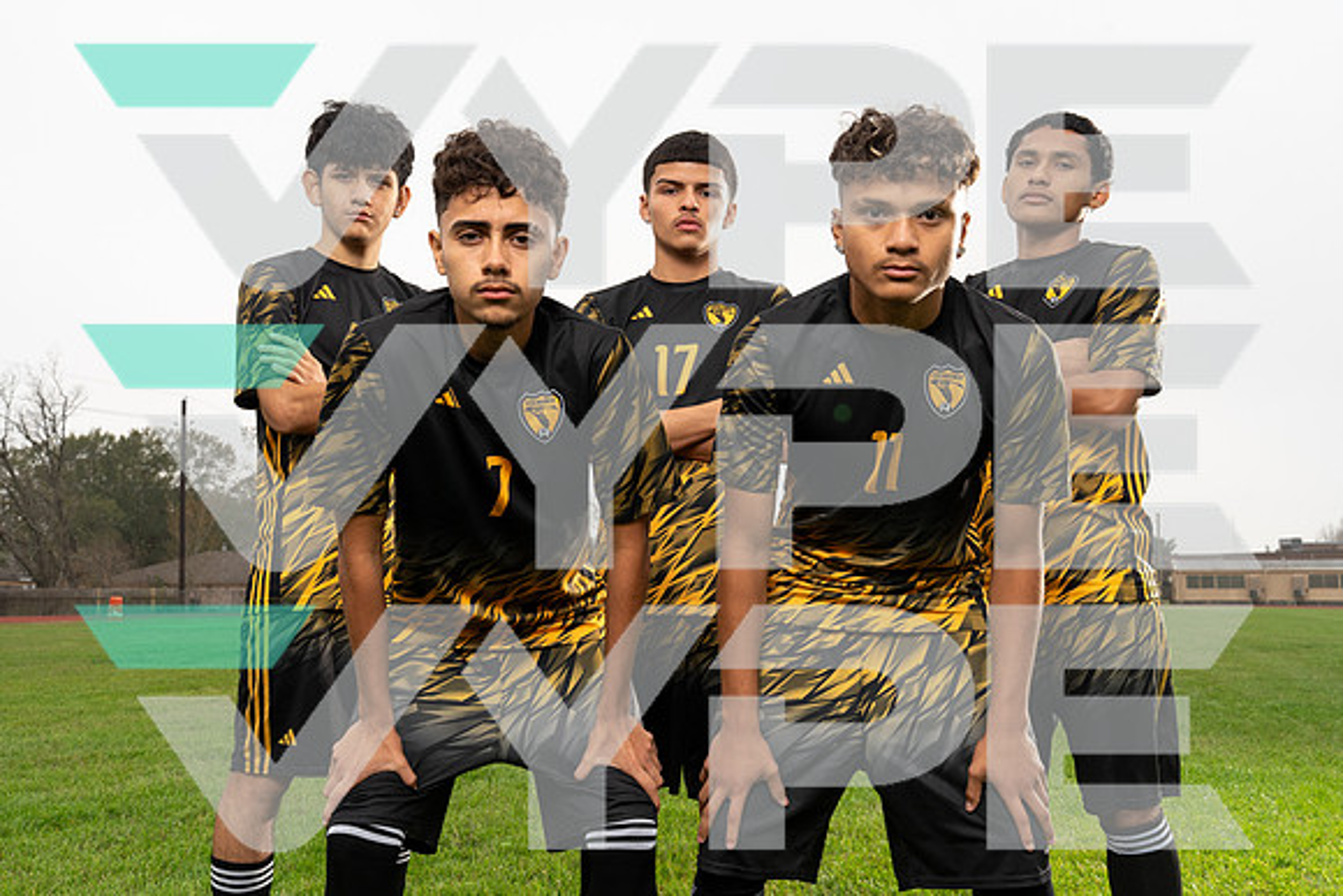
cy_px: 448
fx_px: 1269
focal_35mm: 34
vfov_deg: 38.9
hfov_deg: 55.8
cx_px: 672
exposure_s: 1/200
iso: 250
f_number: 8
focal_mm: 34
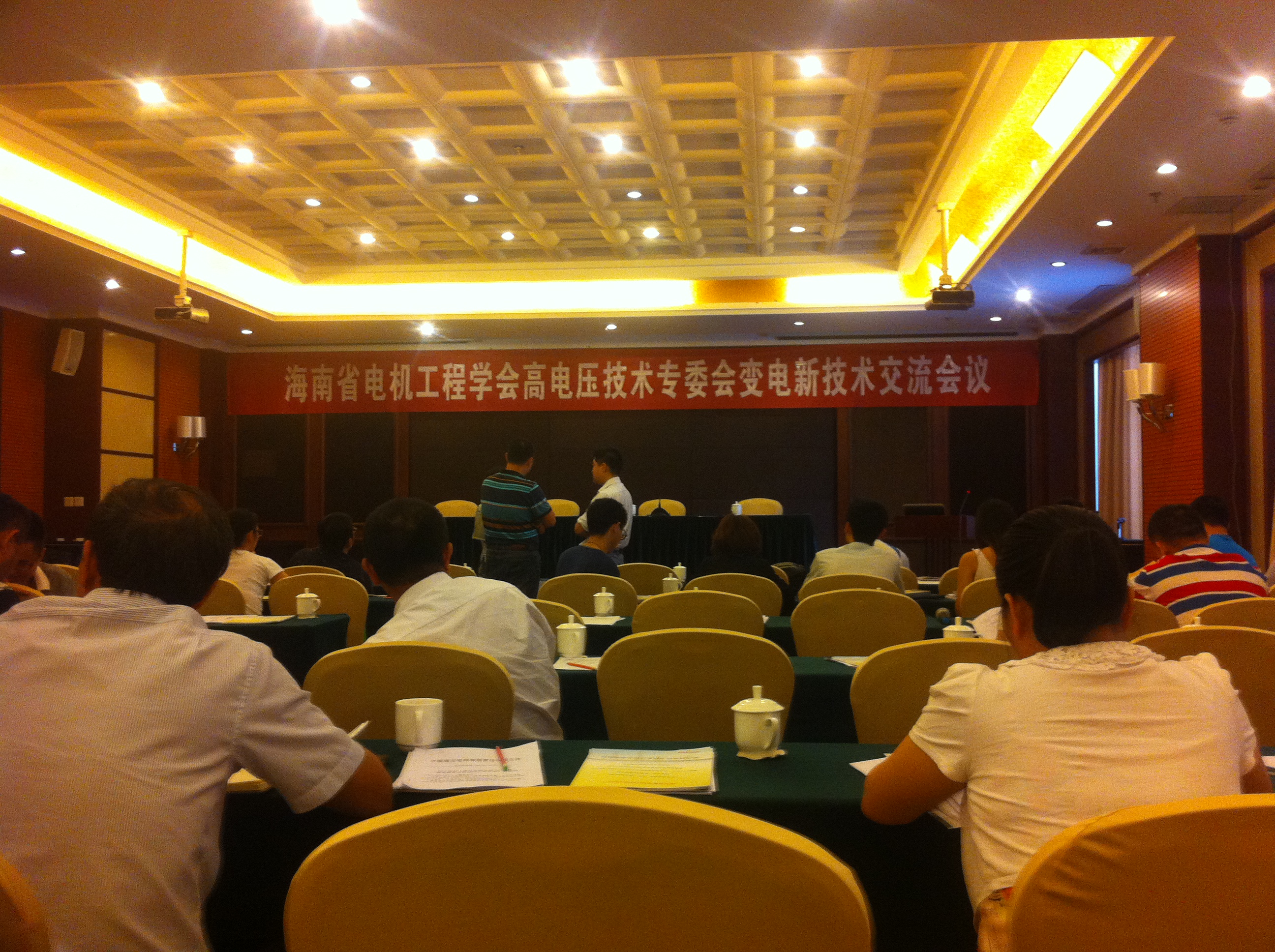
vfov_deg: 40.6
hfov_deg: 52.7
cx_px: 638
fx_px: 1287
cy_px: 476
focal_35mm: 35
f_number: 2.8
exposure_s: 1/15
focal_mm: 3.85
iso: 250
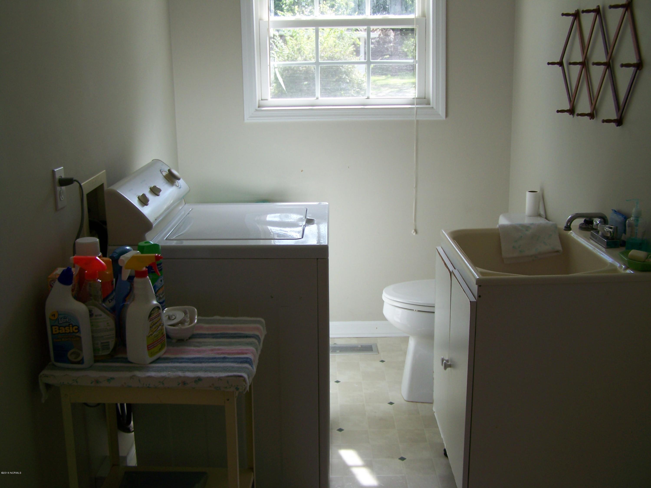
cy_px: 244
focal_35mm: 38
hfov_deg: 49.0
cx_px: 326
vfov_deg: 37.7
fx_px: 715
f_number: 2.8
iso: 64
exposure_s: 1/80
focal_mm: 6.3
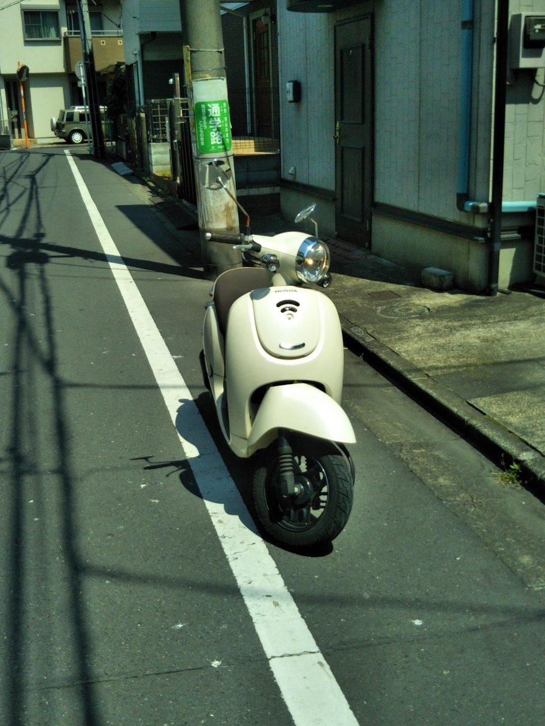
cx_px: 274
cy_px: 353
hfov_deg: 45.4
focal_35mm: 31
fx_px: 651
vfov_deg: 58.3
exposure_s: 1/1815
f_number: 2.2
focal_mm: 4
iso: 28
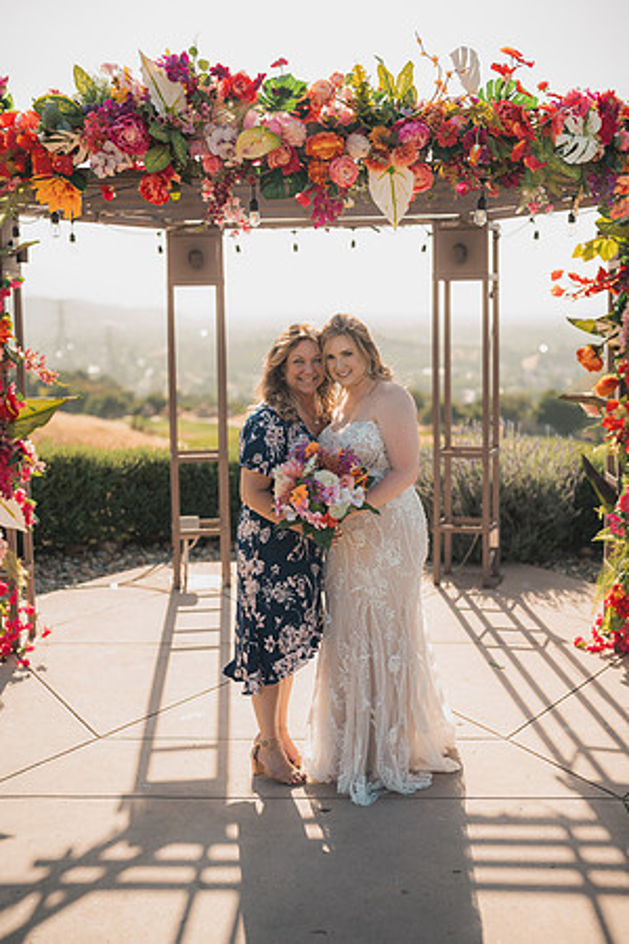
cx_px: 314
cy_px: 472
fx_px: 1310
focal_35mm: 50
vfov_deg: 39.6
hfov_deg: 27.0
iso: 50
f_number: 2
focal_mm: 50
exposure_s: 1/1000
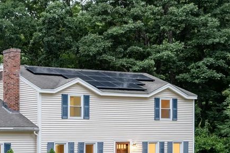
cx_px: -27
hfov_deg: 24.7
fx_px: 485
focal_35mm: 76
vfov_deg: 17.7
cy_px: 139
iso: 100
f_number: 8
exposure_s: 1/4
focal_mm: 32
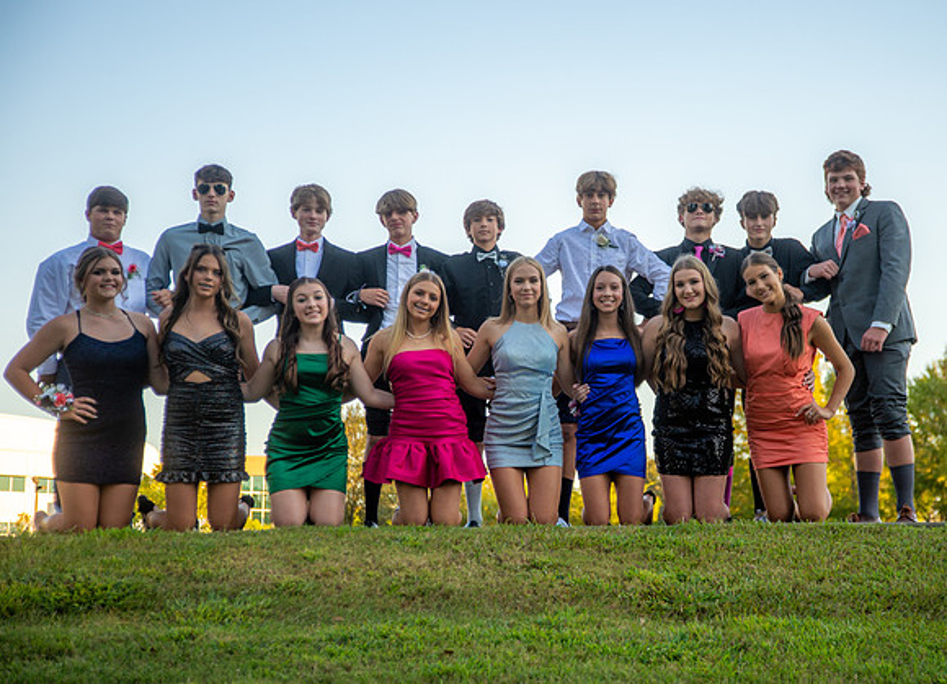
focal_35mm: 75
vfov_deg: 19.1
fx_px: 2032
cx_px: 563
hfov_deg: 26.2
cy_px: 365
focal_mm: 65
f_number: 4.5
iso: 125
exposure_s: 1/250
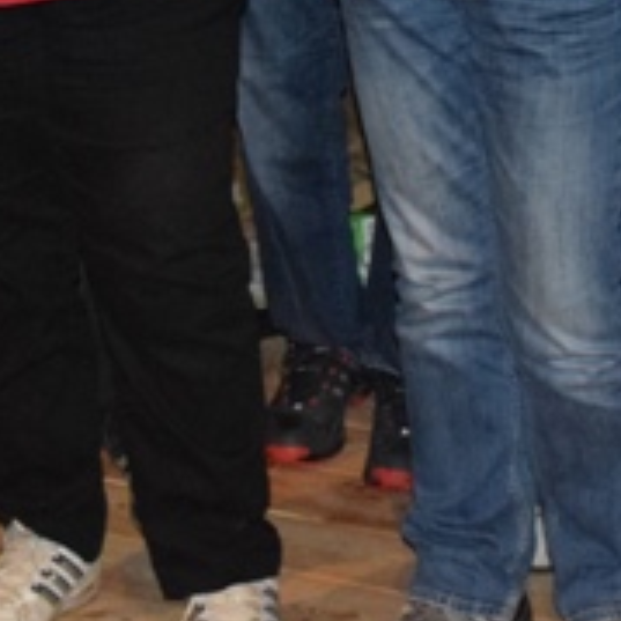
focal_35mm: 153
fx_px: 3114
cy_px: -533
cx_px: 309
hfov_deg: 11.4
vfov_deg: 10.6
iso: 3200
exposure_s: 1/60
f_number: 3.8
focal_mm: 21
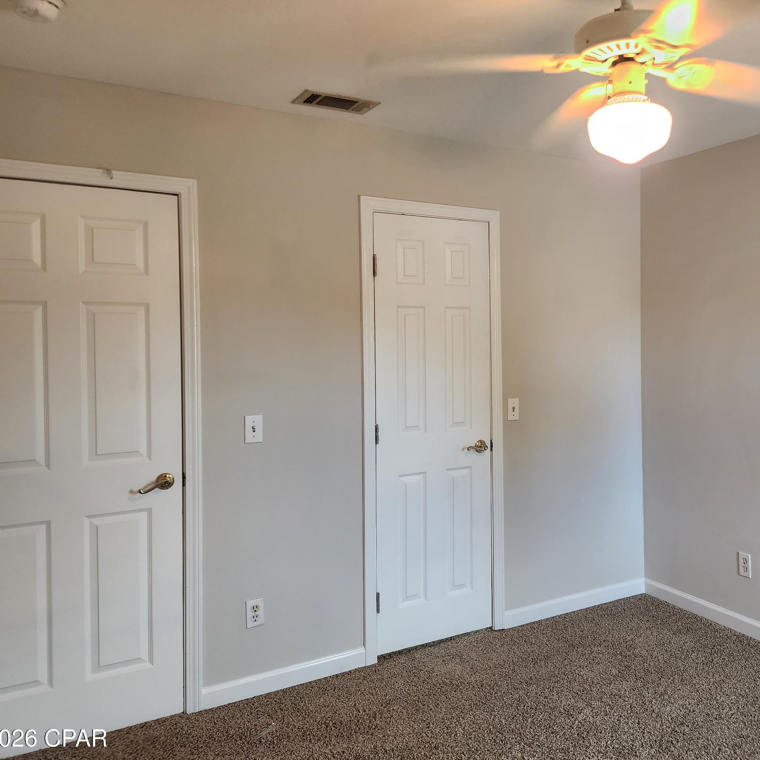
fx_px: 745
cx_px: 526
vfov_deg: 54.0
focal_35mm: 30
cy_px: 356
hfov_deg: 52.6
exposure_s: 1/120
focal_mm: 6.4
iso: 400
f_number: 1.8
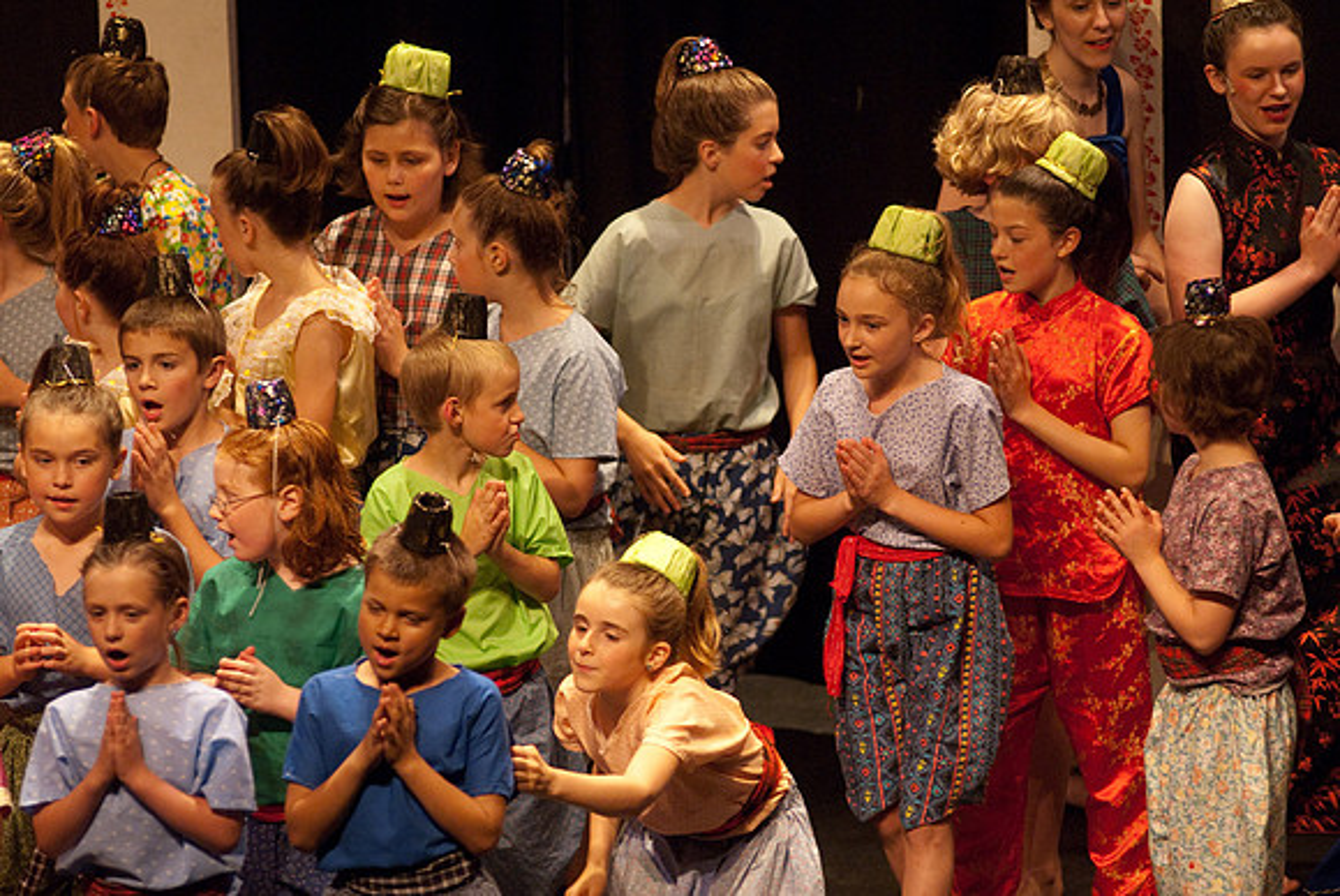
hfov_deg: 8.1
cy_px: 448
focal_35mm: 255
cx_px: 670
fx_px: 9501
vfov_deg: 5.4
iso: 1000
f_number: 2.8
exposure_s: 1/160
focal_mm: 170
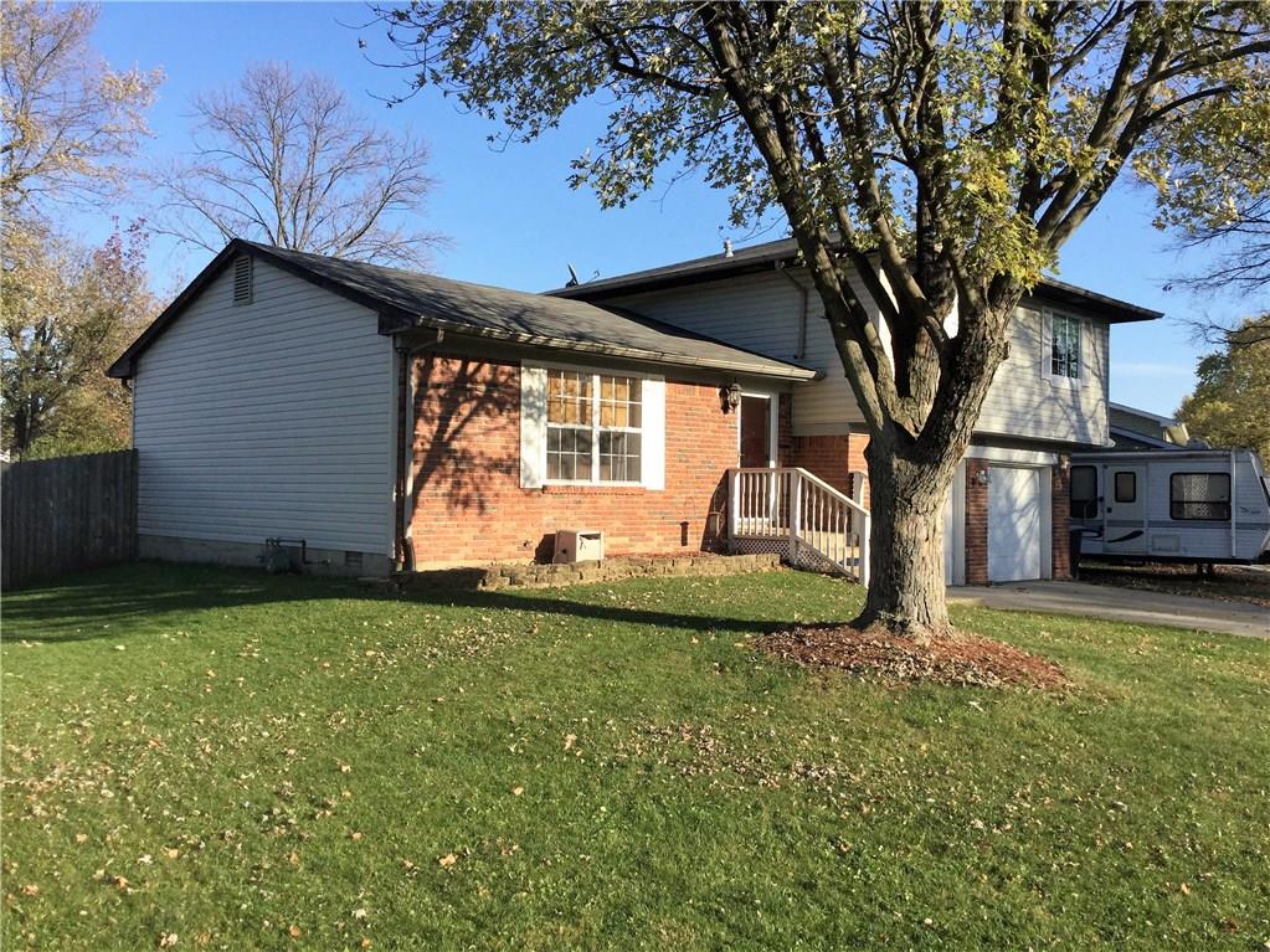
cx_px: 635
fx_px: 1137
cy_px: 476
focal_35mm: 31
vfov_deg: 45.4
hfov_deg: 58.4
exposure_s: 1/840
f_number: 2.4
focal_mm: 3.3
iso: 25
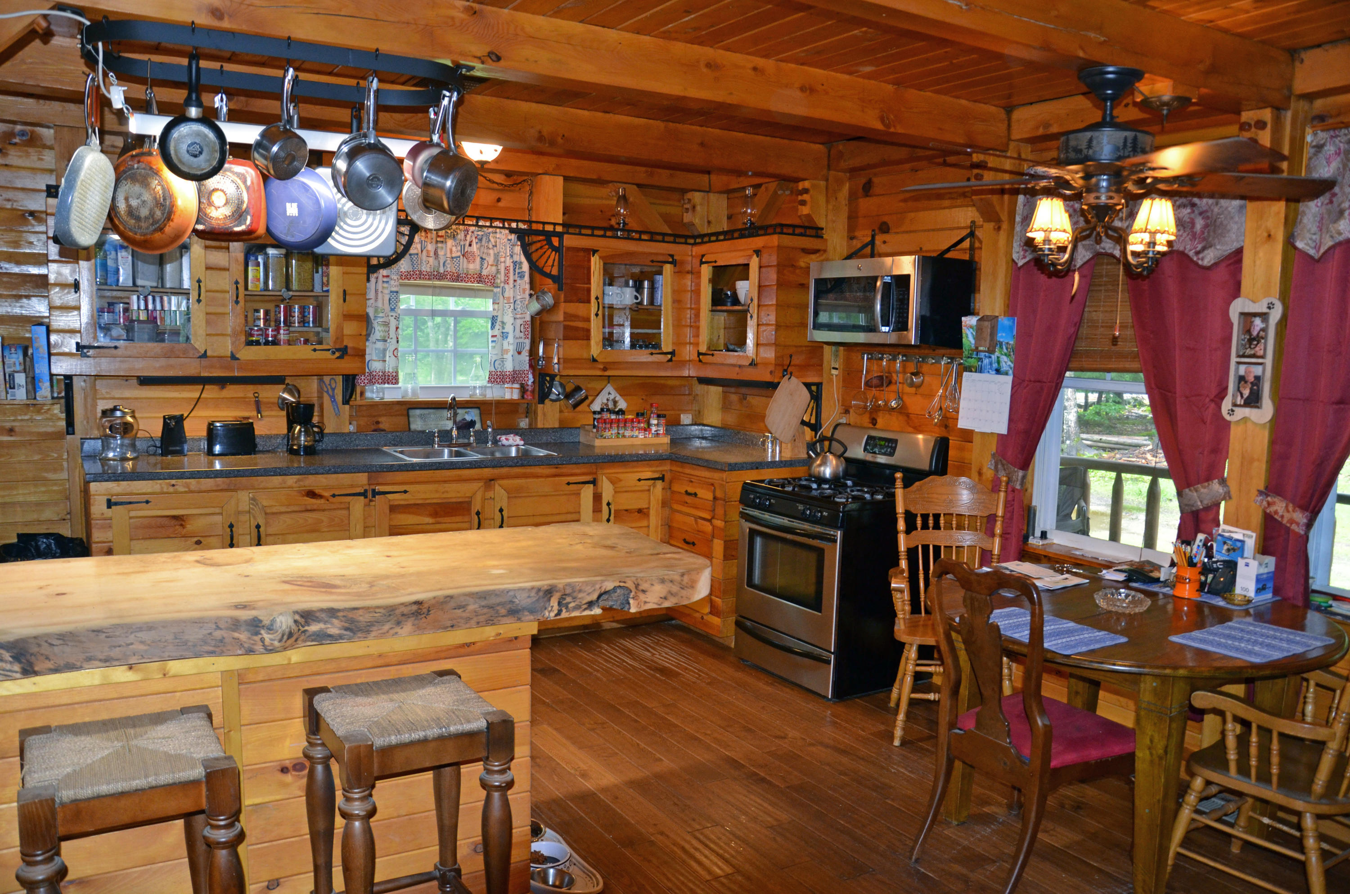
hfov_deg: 67.5
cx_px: 675
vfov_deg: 47.7
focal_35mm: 27
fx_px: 1010
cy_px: 447
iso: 800
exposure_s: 1/60
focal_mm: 18
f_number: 3.5
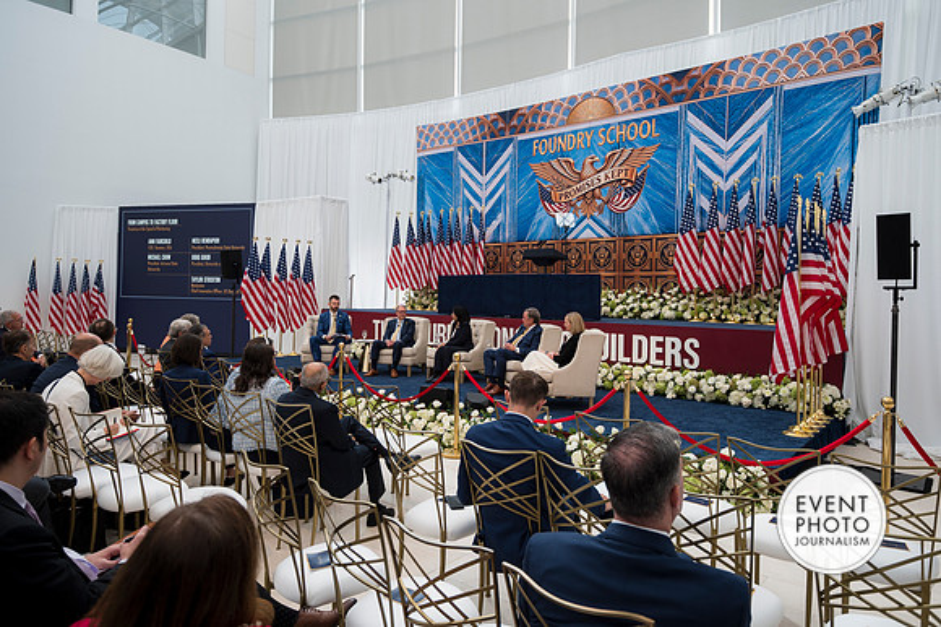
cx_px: 470
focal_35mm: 22
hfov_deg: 78.6
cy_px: 314
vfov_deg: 57.2
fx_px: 575
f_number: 4
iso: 125
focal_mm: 22
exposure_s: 1/160
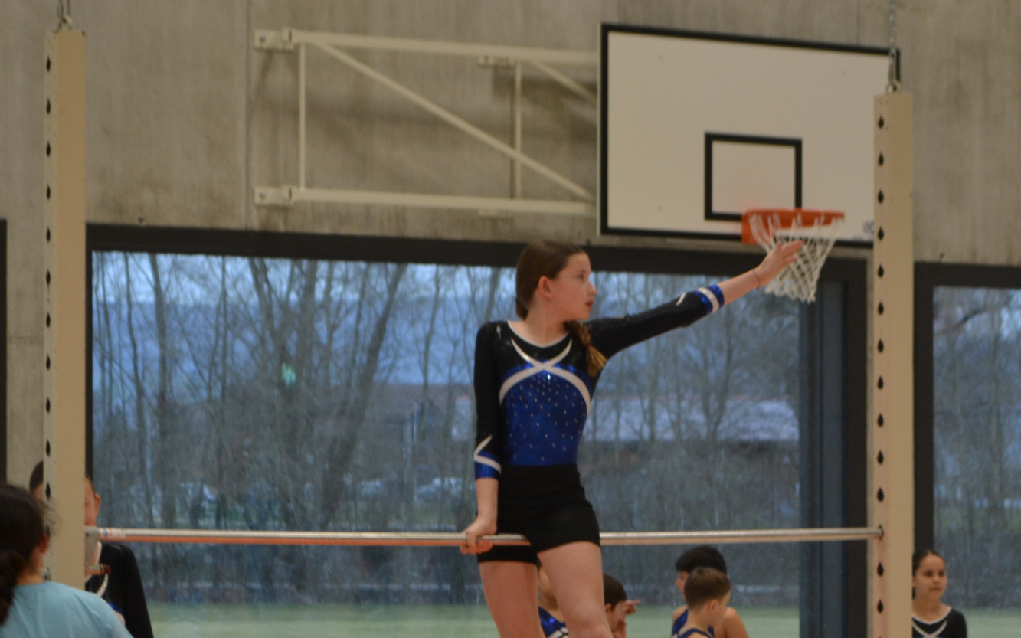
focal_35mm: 108
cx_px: 457
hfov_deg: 19.3
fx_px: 3005
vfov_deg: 12.1
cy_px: 481
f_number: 5.3
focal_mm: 46
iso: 560
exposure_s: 1/60
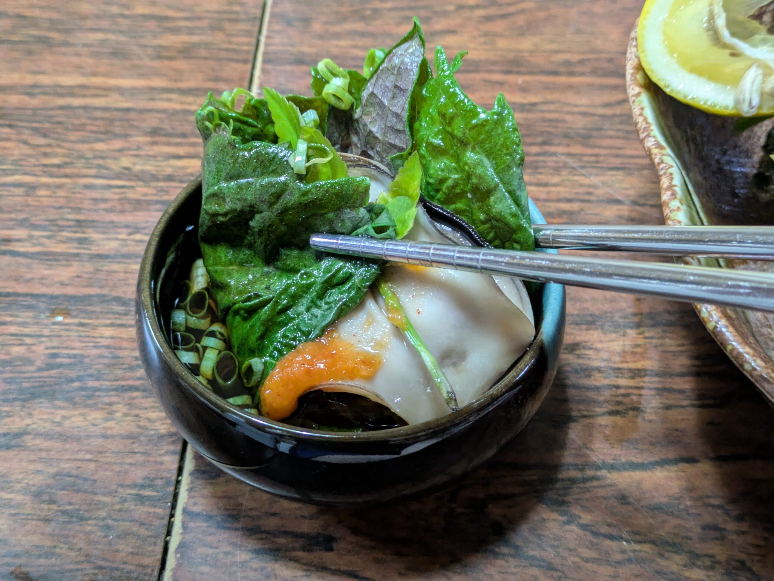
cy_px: 290
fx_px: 1141
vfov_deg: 28.6
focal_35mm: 51
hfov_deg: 37.5
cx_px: 387
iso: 334
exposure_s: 1/24
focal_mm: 5.43
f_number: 1.89
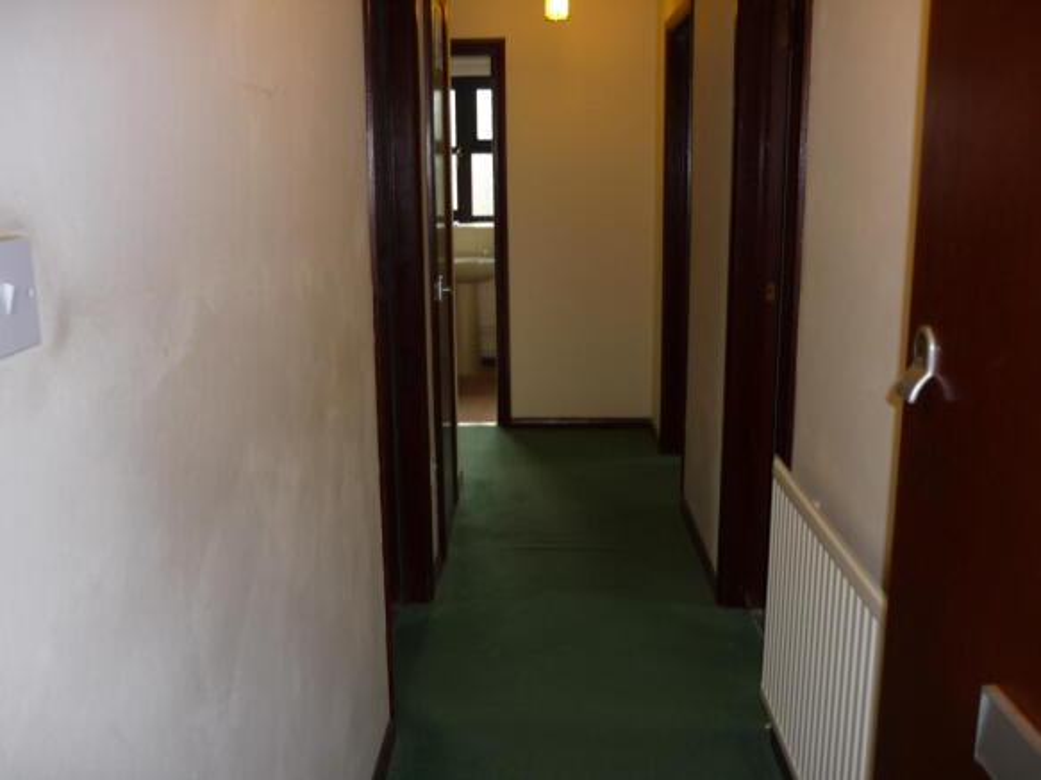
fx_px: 992
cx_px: 520
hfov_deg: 55.4
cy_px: 390
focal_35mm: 33
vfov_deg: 42.9
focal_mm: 5.5
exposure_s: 1/30
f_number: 2.8
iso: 100
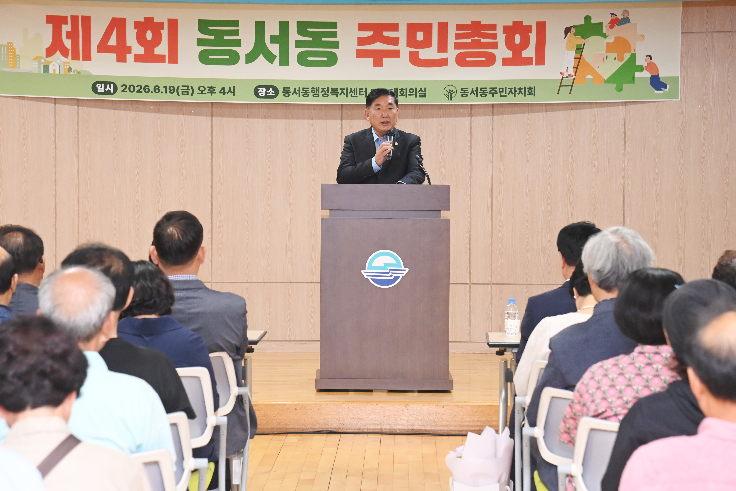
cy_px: 246
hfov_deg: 21.5
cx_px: 368
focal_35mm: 95
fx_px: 1942
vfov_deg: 14.4
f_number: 6.3
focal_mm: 95
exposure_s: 1/250
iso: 6400
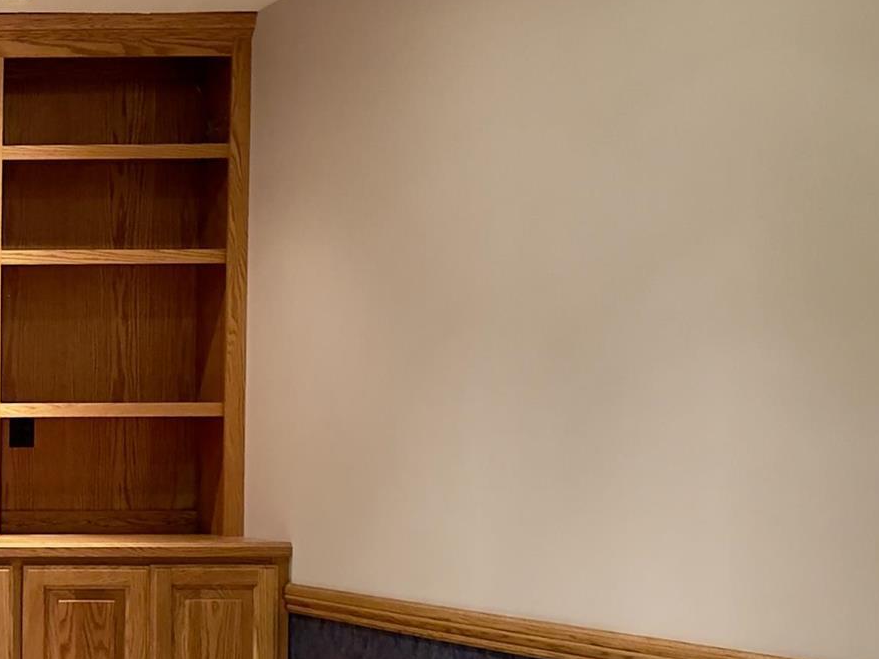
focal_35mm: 84
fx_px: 2132
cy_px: 502
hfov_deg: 19.6
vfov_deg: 17.5
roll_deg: +0.6
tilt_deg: -2.0
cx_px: -519
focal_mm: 6.76
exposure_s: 1/60
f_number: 1.78
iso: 500
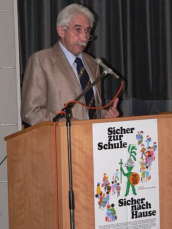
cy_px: 114
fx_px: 881
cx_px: 86
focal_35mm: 133
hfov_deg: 11.1
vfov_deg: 14.8
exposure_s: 1/60
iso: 300
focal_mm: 22.2
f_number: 2.8
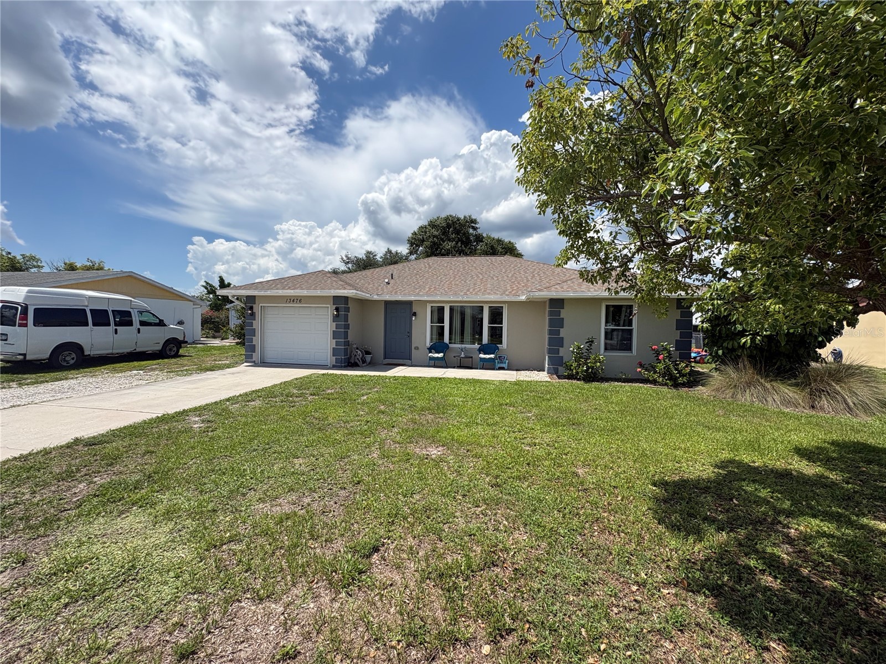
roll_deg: -1.1
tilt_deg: -0.8
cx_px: 443
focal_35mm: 14
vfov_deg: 85.7
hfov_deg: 102.1
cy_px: 332
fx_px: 358
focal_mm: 2.22
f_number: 2.2
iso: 50
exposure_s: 1/2494
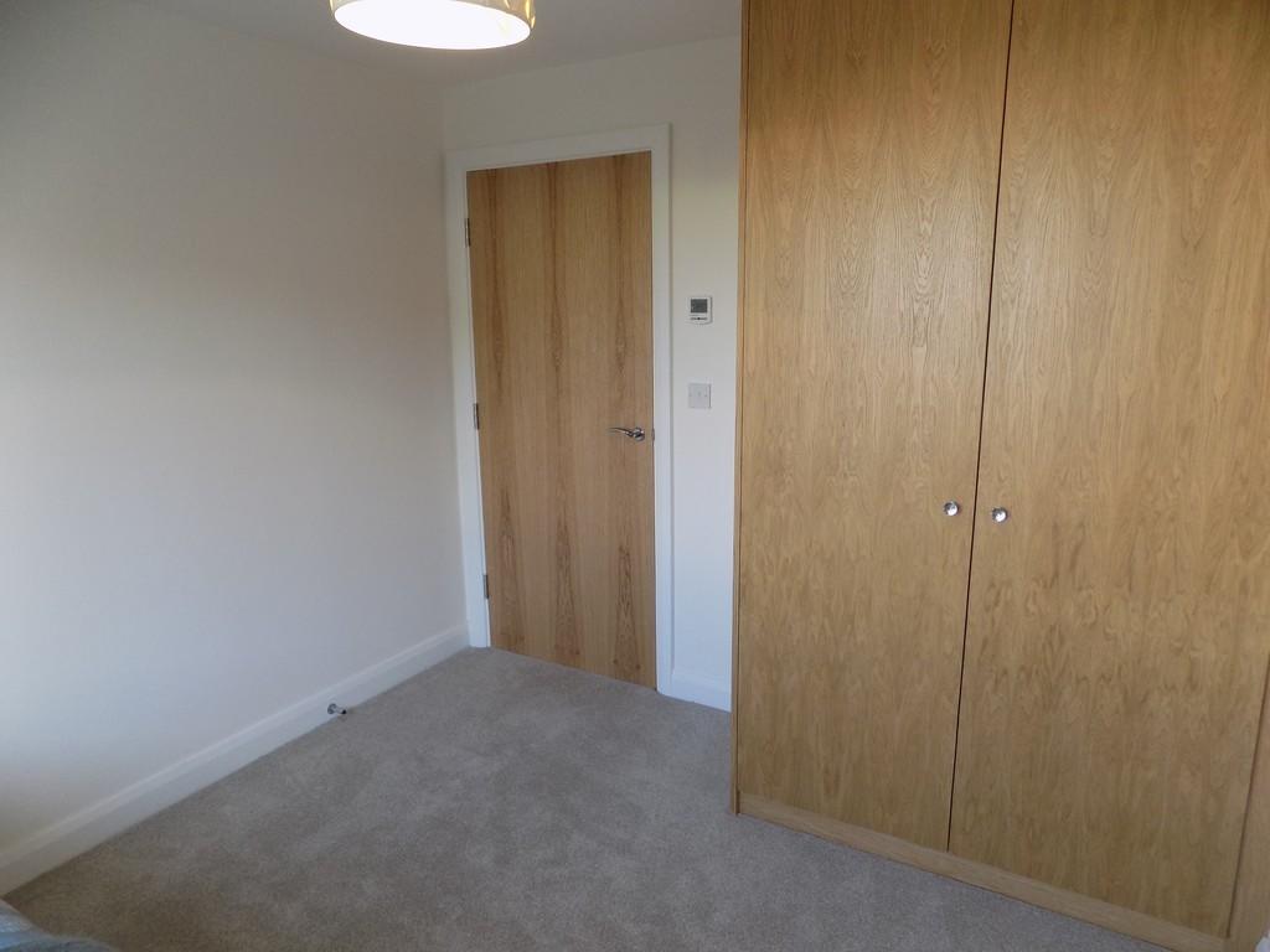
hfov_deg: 73.9
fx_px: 844
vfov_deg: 58.9
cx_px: 635
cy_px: 476
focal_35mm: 23
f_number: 3.1
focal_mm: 4
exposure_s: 1/30
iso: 125
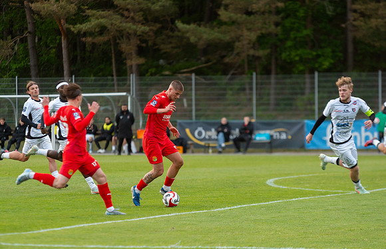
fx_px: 2444
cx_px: 168
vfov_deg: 5.8
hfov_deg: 9.0
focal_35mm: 230
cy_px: 144
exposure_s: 1/800
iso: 2200
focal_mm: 200
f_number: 3.2
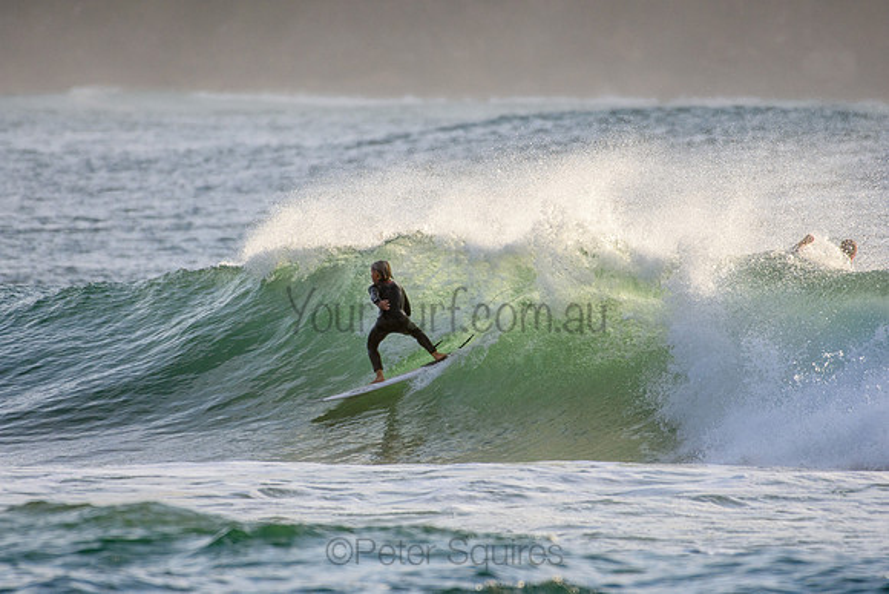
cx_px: 444
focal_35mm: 750
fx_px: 18524
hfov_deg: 2.7
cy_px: 297
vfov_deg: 1.8
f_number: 5.6
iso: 500
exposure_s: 1/2000
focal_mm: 500
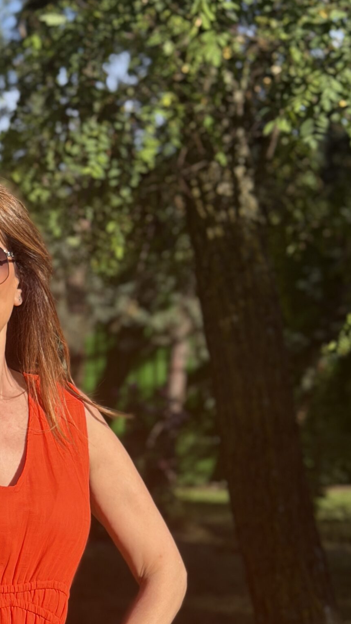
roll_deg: +0.6
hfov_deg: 13.5
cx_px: -27
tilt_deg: -1.9
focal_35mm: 88
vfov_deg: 24.0
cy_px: 456
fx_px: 1455
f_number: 1.78
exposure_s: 1/3096
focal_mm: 6.76
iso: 64
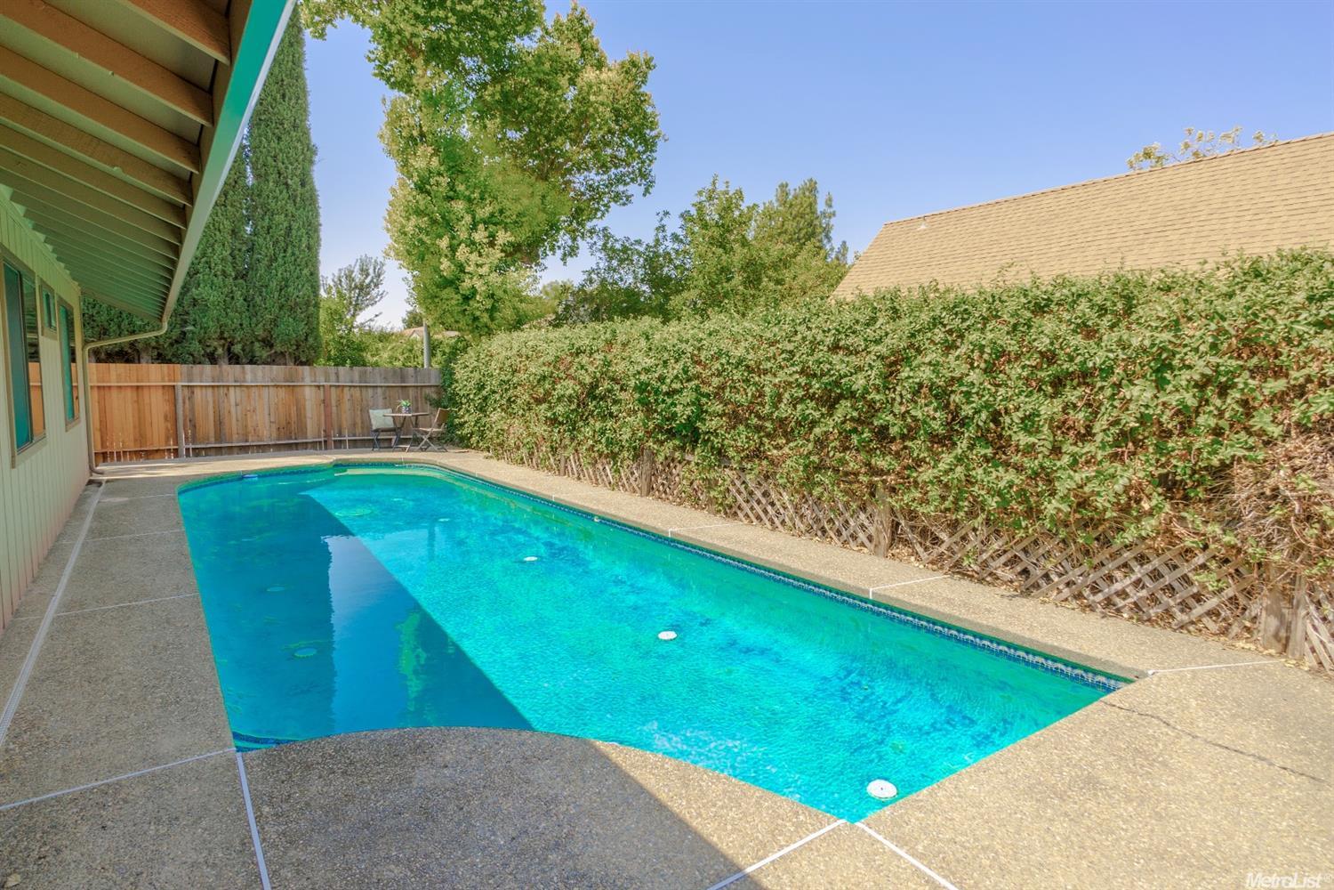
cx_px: 667
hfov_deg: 86.9
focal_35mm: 19
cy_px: 445
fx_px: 704
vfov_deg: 64.6
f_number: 9
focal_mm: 13
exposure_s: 1/60
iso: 100
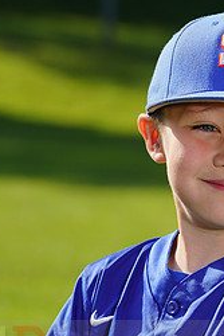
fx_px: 4194
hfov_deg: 3.1
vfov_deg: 4.6
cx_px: 154
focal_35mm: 450
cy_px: 339
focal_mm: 194
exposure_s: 1/250
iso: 100
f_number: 9
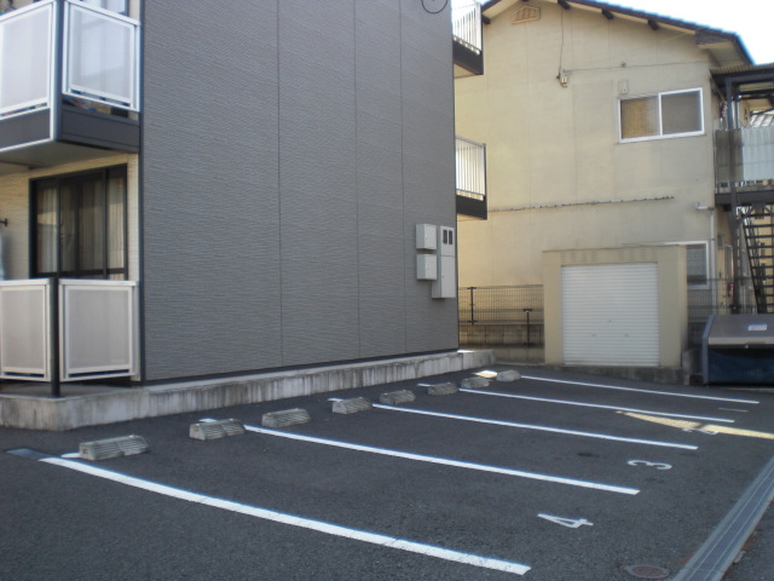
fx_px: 850
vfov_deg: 37.7
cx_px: 387
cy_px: 290
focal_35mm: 38
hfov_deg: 49.0
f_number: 3.1
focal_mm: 6.3
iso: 64
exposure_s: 1/200
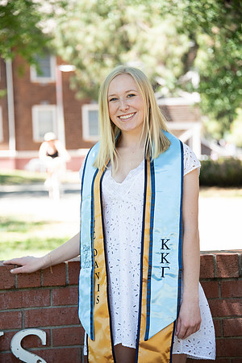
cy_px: 182
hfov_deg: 10.2
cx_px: 121
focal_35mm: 135
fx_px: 1361
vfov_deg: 15.2
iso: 640
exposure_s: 1/400
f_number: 5.6
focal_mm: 135
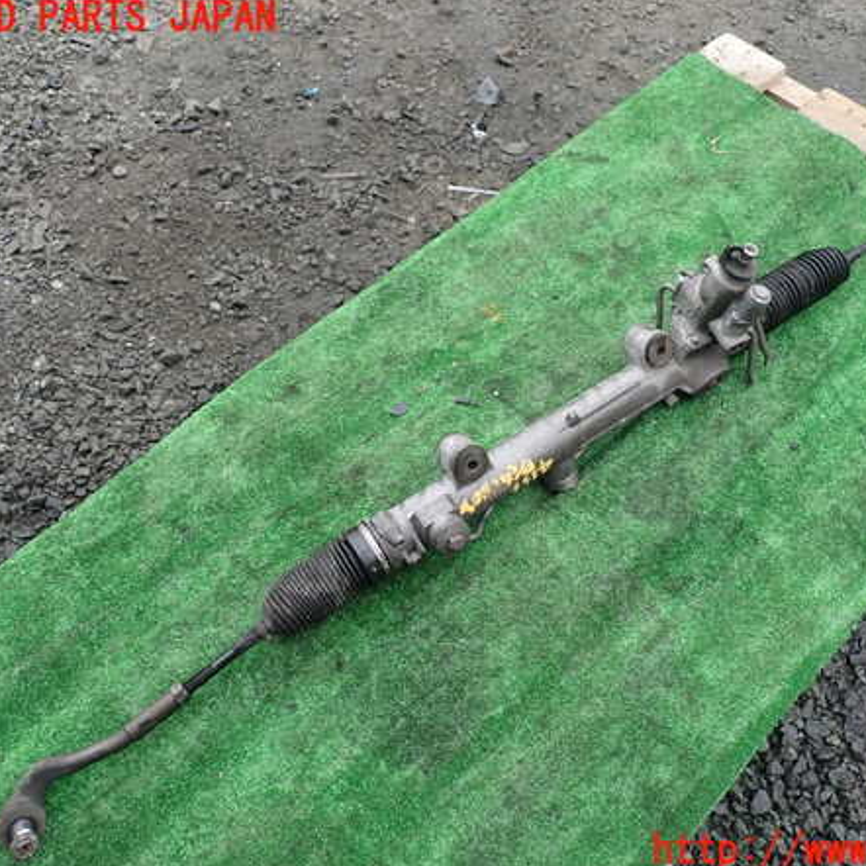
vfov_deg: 54.0
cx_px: 507
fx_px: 849
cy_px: 435
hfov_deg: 53.8
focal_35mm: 30
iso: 100
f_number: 2.8
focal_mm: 4.5
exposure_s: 1/100
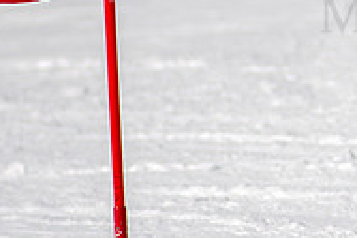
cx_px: 558
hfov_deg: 1.1
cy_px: 32
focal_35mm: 1813
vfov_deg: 0.8
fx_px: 17992
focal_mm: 300
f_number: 2.8
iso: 100
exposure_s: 1/6400
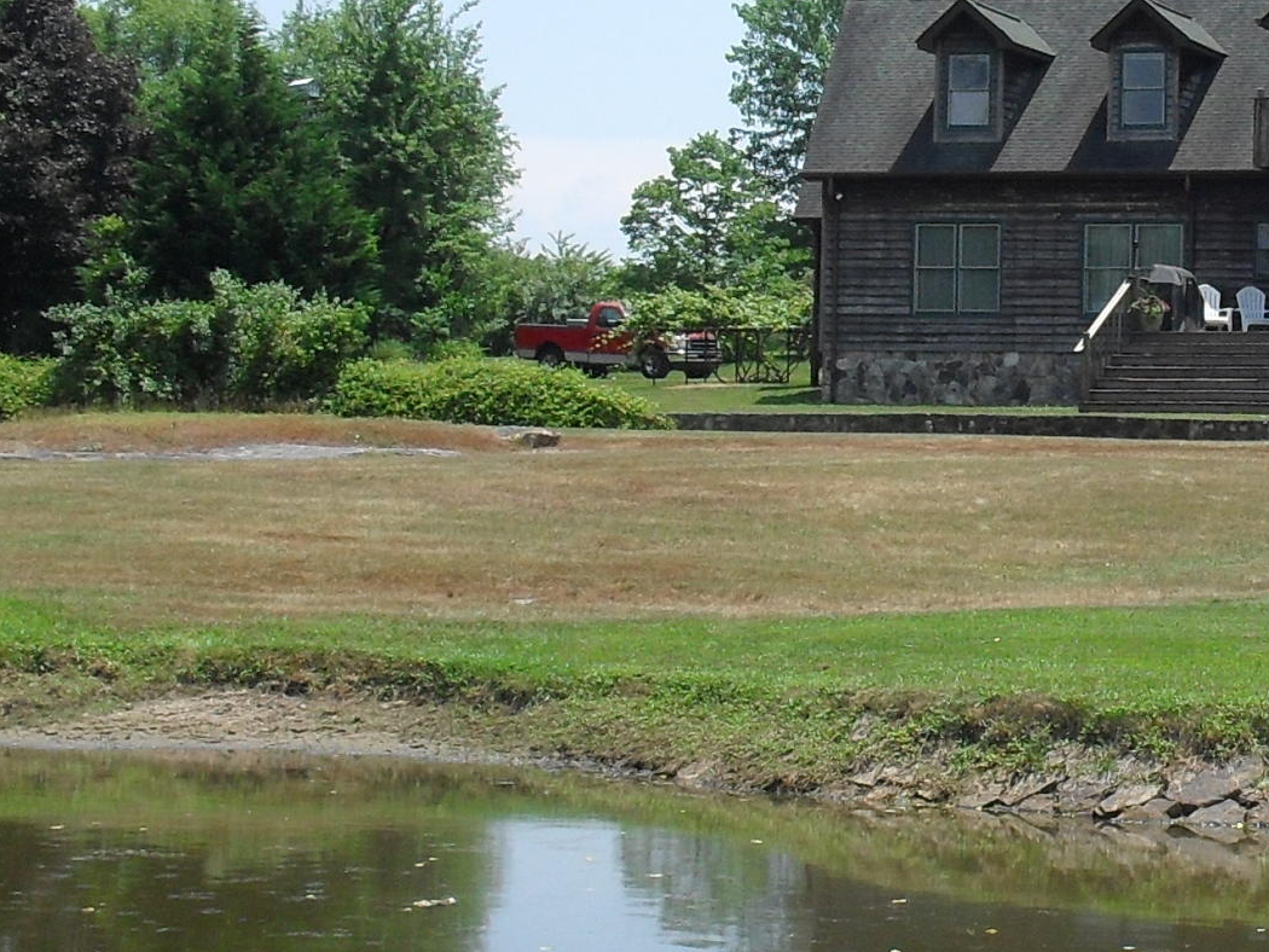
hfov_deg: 18.7
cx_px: 1471
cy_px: 459
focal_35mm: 100
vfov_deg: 14.8
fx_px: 3667
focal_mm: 6.3
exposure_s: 1/180
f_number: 8.4
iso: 100
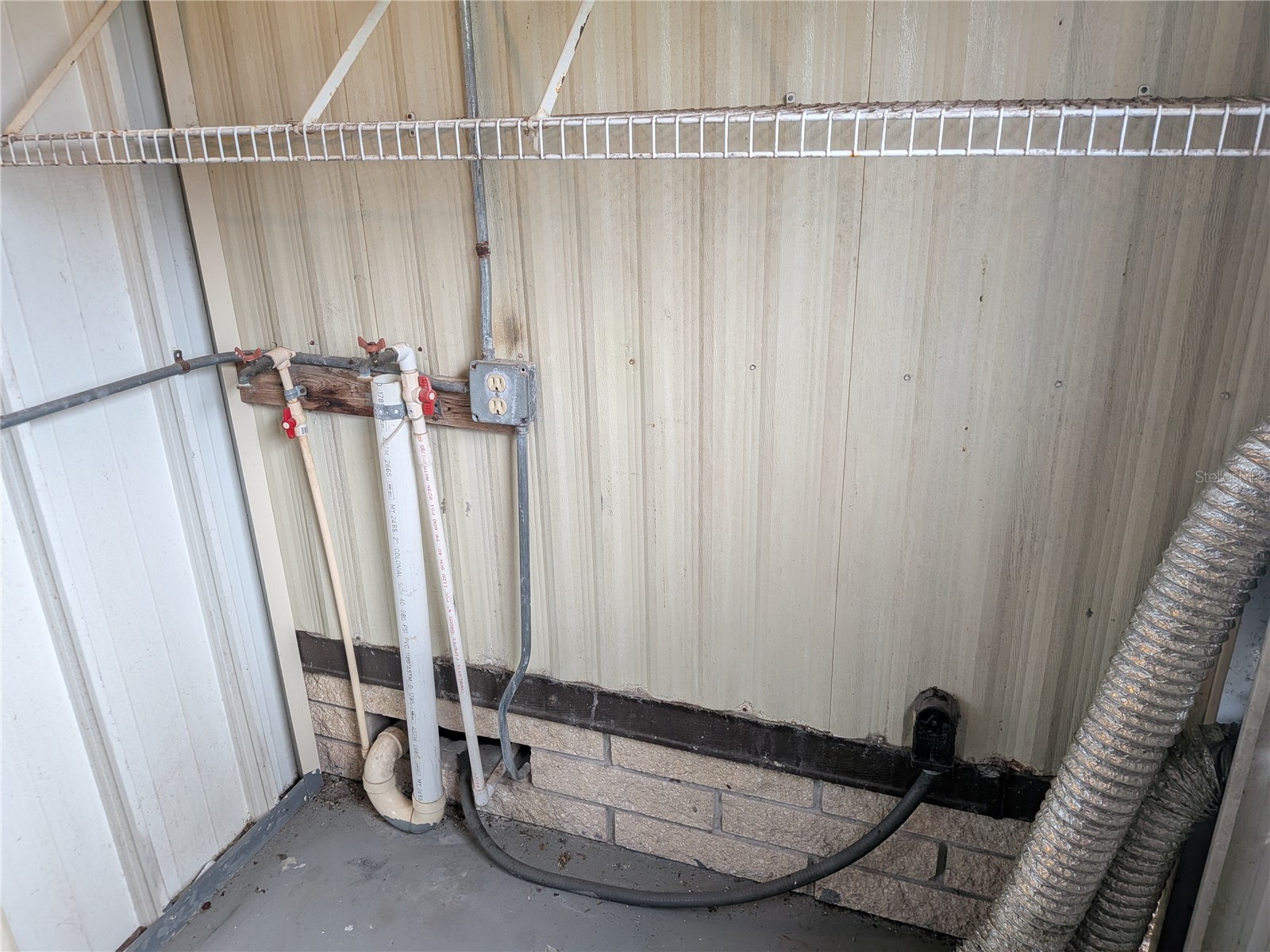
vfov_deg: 56.8
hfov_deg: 71.6
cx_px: 635
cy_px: 476
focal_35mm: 24
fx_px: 881
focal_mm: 4.53
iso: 108
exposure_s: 1/120
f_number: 1.7
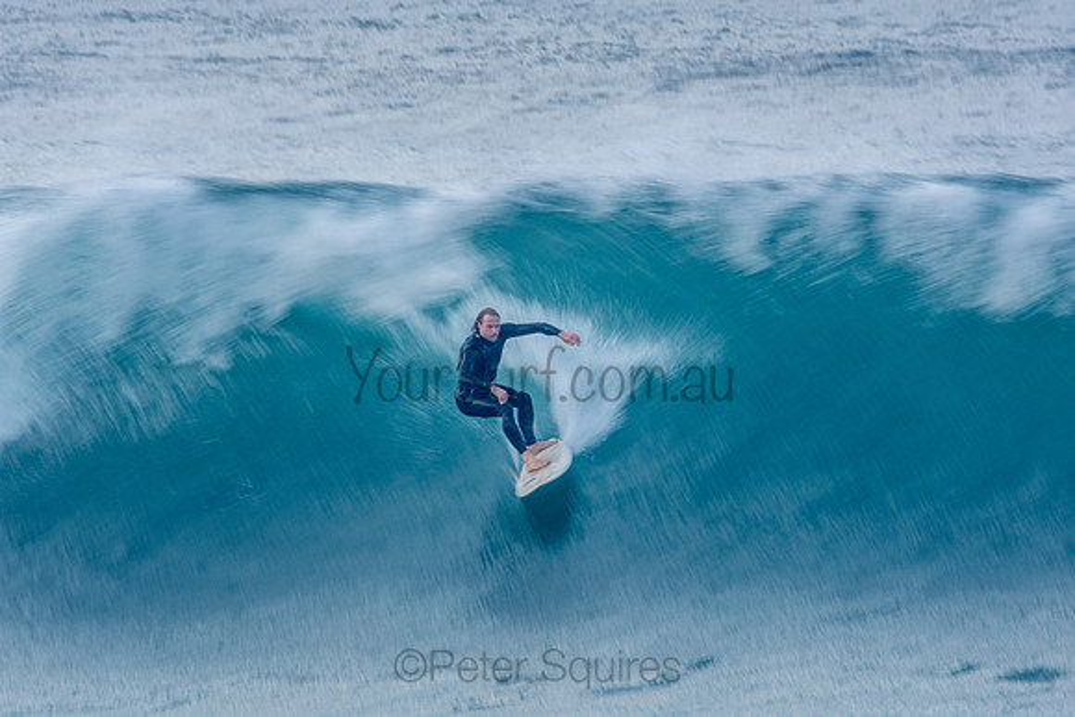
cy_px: 358
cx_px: 538
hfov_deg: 2.9
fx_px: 21504
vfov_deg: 1.9
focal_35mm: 720
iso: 100
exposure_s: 1/25
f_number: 18
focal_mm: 480
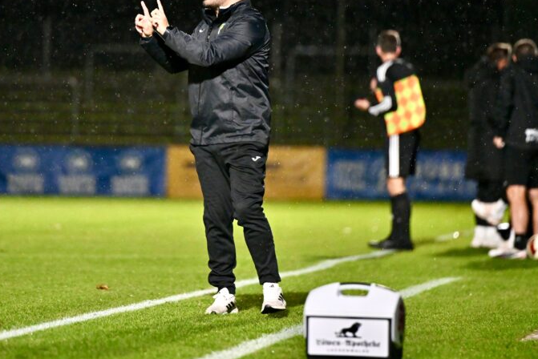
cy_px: 99
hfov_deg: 6.8
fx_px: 4560
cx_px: 224
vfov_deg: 4.5
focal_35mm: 305
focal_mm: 200
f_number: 2.8
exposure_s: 1/1600
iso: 3200
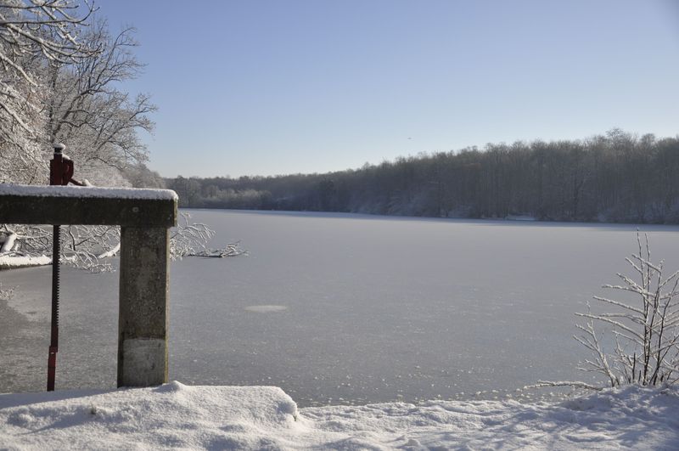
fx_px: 735
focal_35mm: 39
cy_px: 226
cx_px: 340
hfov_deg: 49.6
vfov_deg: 34.1
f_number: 4
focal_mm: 26
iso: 200
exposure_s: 1/2000
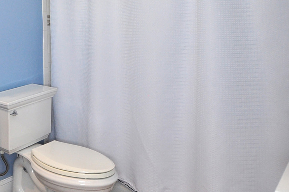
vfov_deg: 38.2
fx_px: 273
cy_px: 59
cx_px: -19
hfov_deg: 44.6
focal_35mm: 34
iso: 400
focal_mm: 10
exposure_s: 1/60
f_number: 5
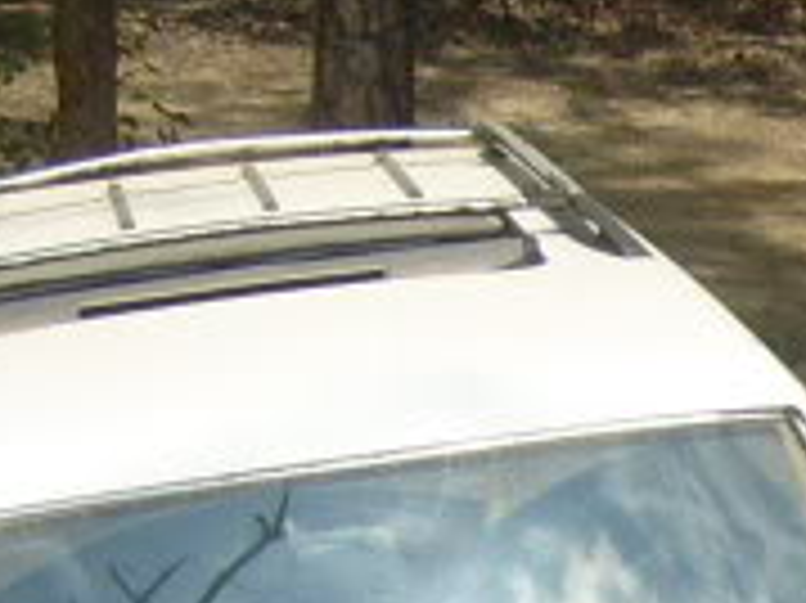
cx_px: 1558
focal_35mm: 200
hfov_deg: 9.3
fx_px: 4654
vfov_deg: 7.3
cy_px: 878
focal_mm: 5.8
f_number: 7.1
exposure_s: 1/250
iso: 80
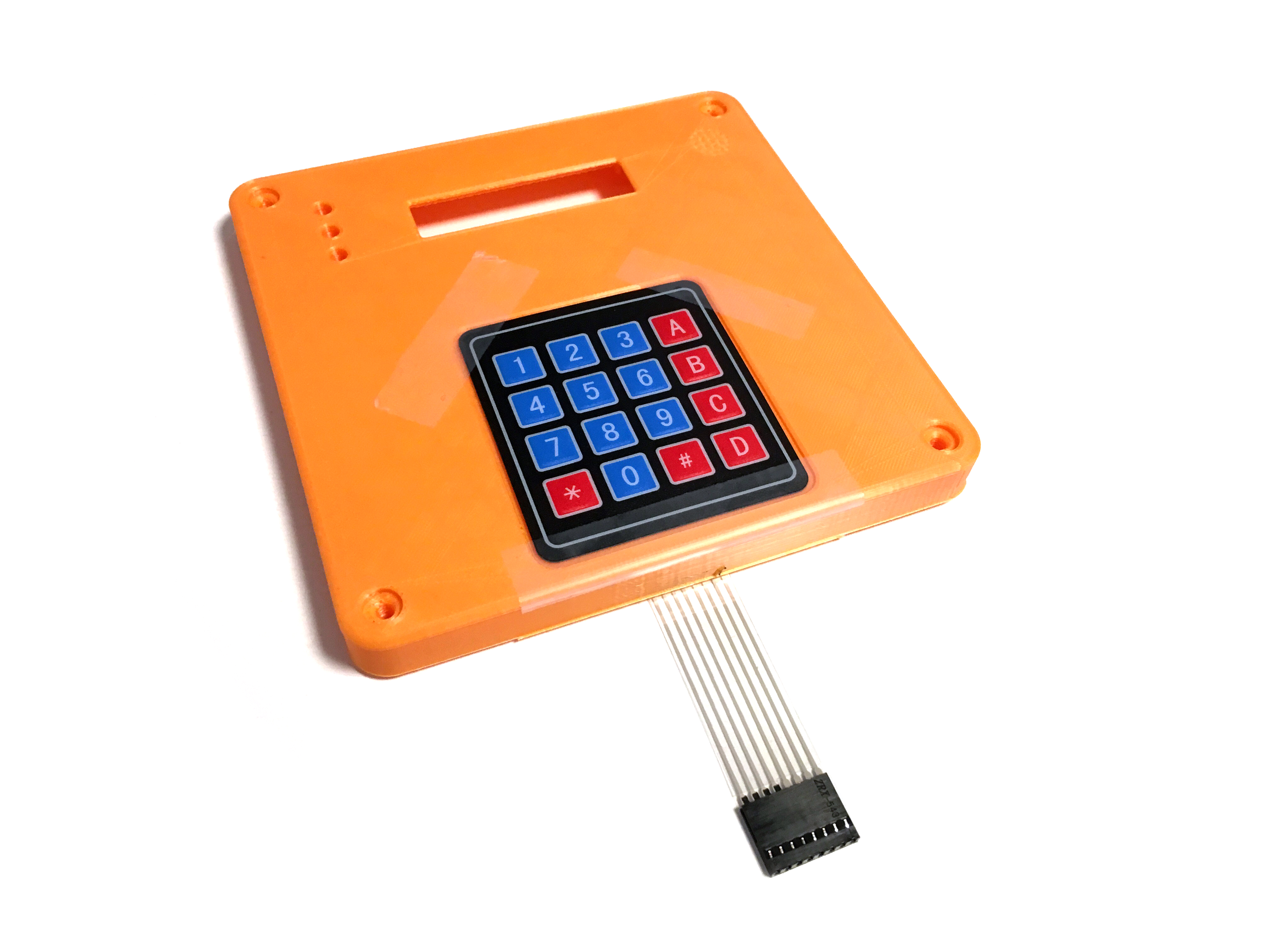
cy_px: 476
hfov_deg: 61.7
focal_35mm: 29
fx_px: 1064
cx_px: 635
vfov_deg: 48.2
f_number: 2.2
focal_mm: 4.15
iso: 100
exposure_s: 1/33
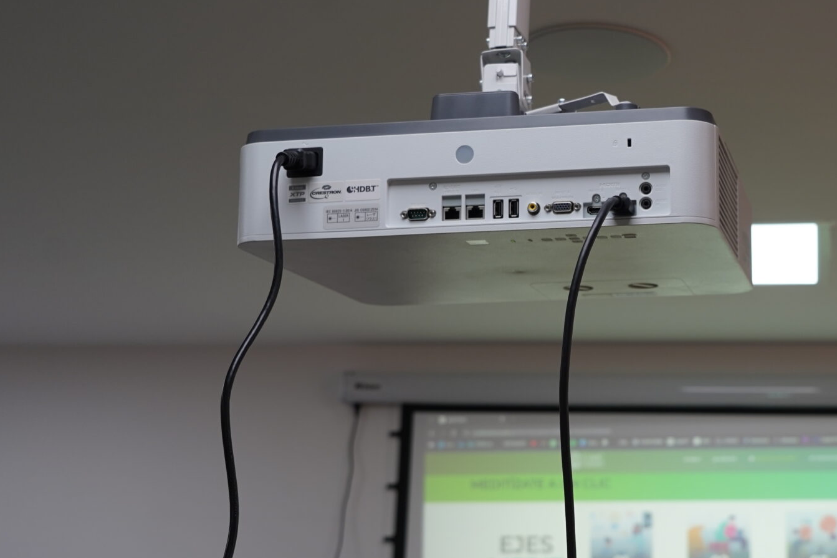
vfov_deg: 22.2
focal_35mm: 61
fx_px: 1418
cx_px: 696
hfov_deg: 31.8
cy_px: 361
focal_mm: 32
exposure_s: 1/60
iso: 200
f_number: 4.5
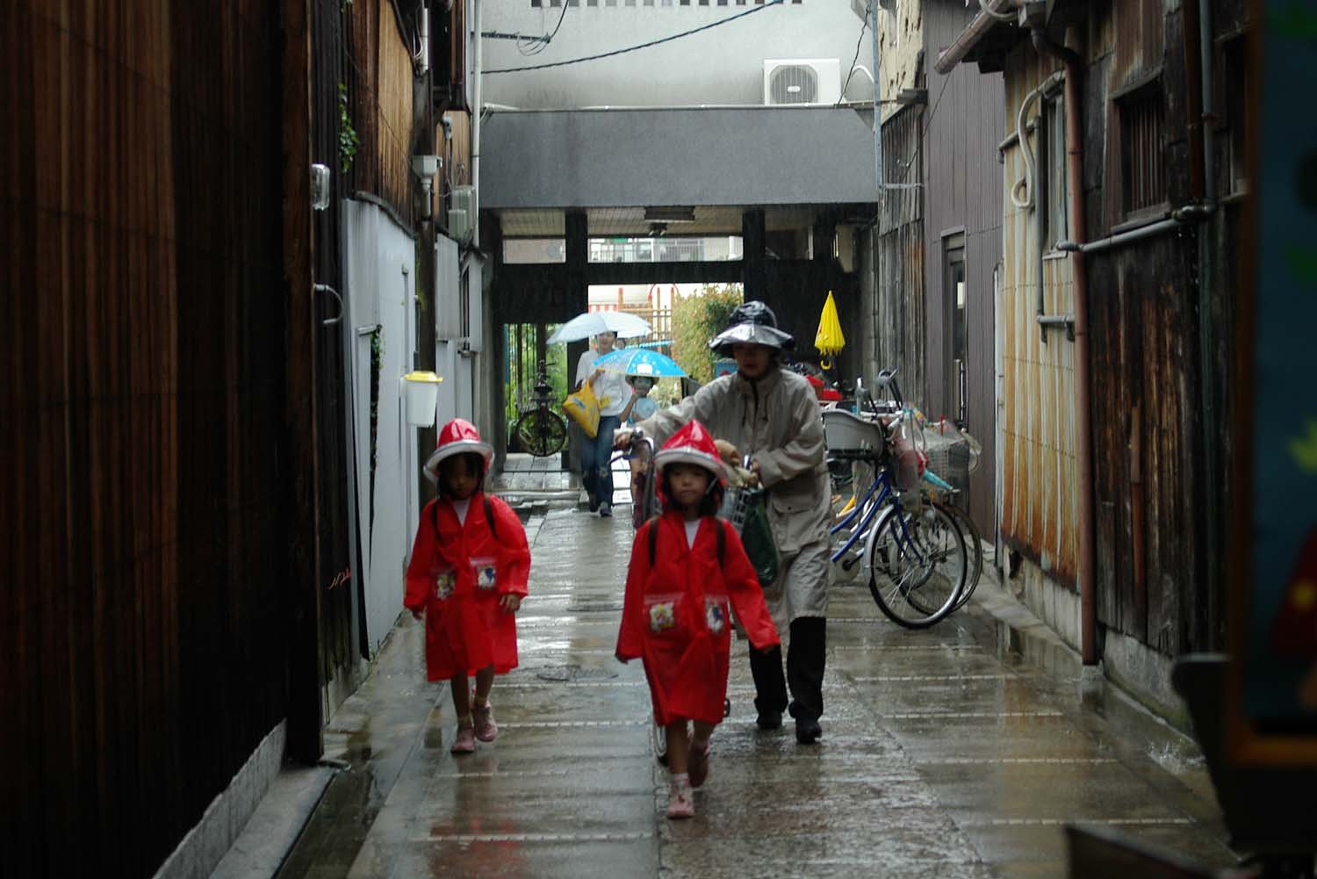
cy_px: 440
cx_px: 658
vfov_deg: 18.2
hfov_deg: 27.0
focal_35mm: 75
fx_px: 2744
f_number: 2.8
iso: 200
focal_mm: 50
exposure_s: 1/90
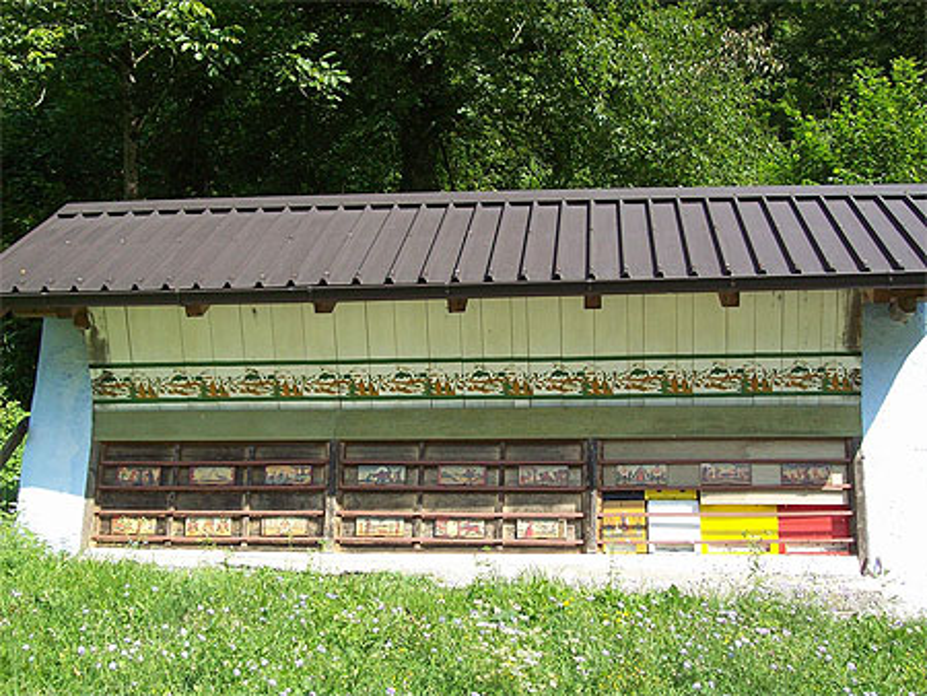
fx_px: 1206
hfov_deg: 42.1
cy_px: 348
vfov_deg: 32.2
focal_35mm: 45
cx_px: 464
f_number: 3
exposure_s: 1/522
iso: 80
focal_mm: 7.6
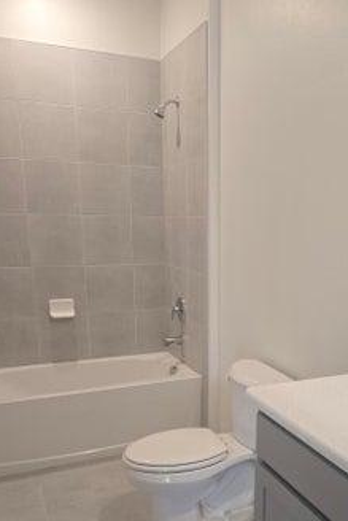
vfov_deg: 53.4
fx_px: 507
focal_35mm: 35
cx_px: 229
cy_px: 343
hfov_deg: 37.5
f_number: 1.7
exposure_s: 1/120
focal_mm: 6.3
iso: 200
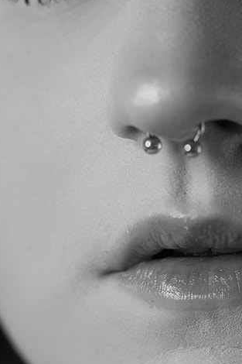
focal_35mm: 562
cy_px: 156
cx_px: 92
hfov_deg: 2.4
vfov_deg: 3.7
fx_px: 5671
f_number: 3.2
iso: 100
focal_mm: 165
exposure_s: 1/200
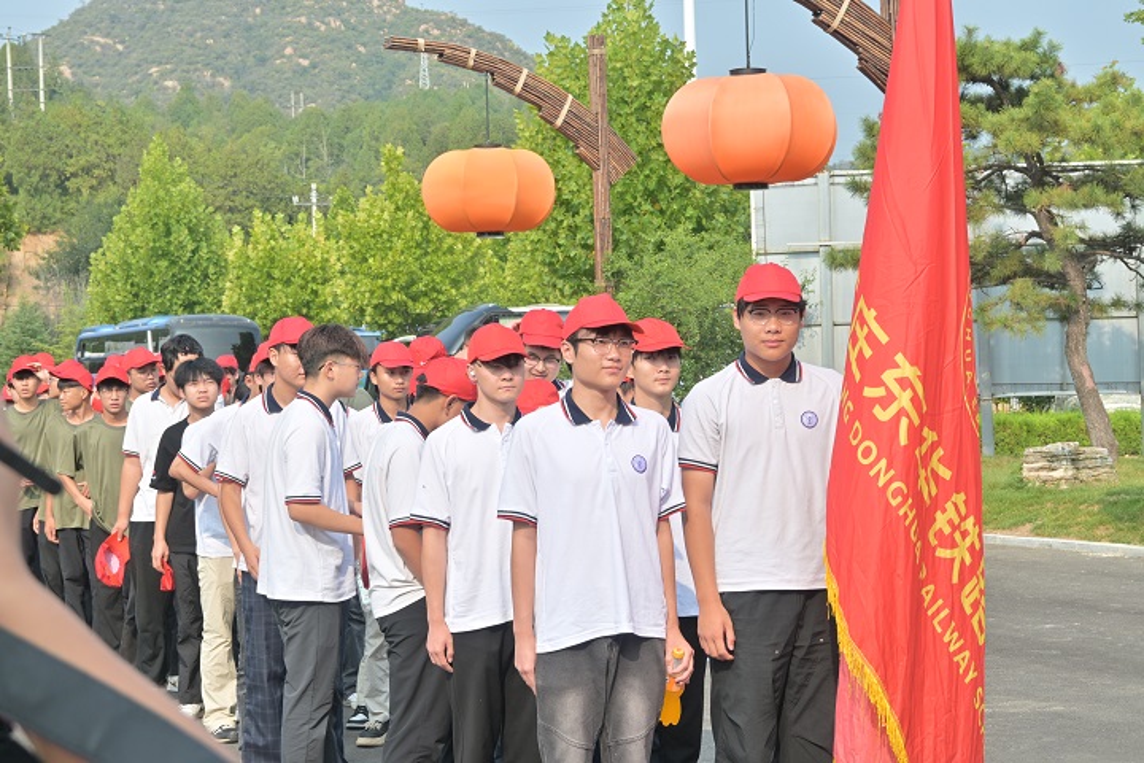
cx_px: 572
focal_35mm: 75
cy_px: 382
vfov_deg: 18.2
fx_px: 2383
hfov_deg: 27.0
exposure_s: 1/200
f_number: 8
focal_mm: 50
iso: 100
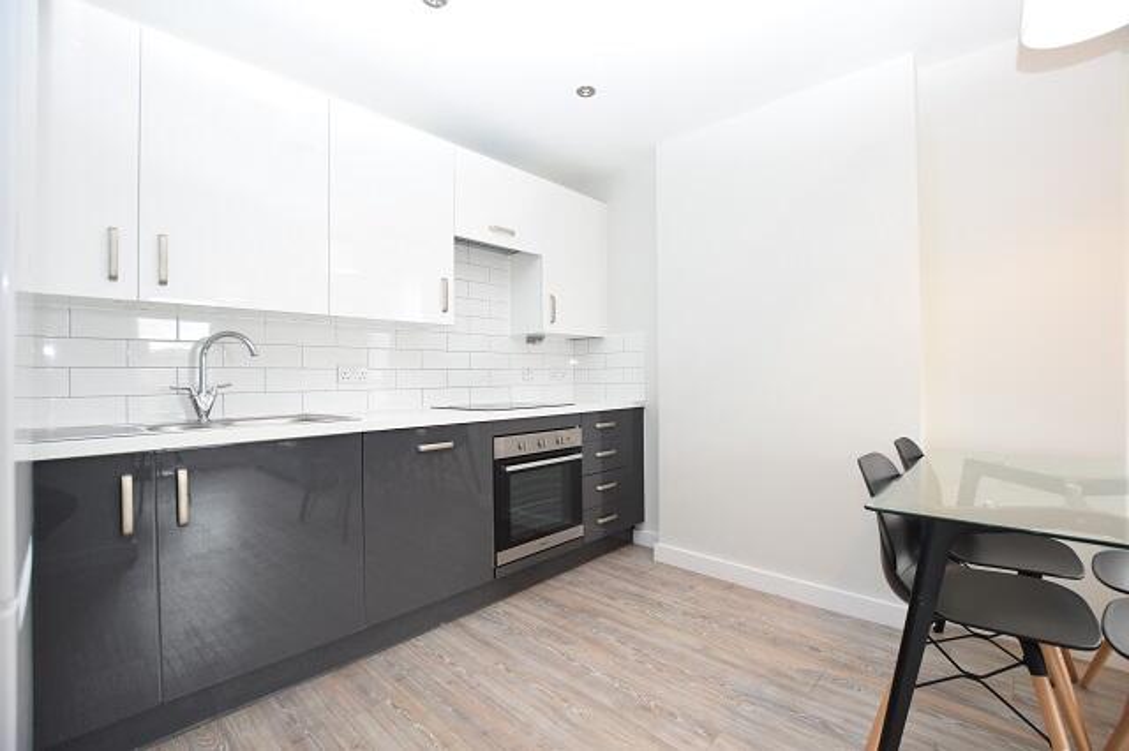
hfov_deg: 100.4
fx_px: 470
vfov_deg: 77.3
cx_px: 564
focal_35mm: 15
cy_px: 376
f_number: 4.5
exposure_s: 1/80
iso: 800
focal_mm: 10
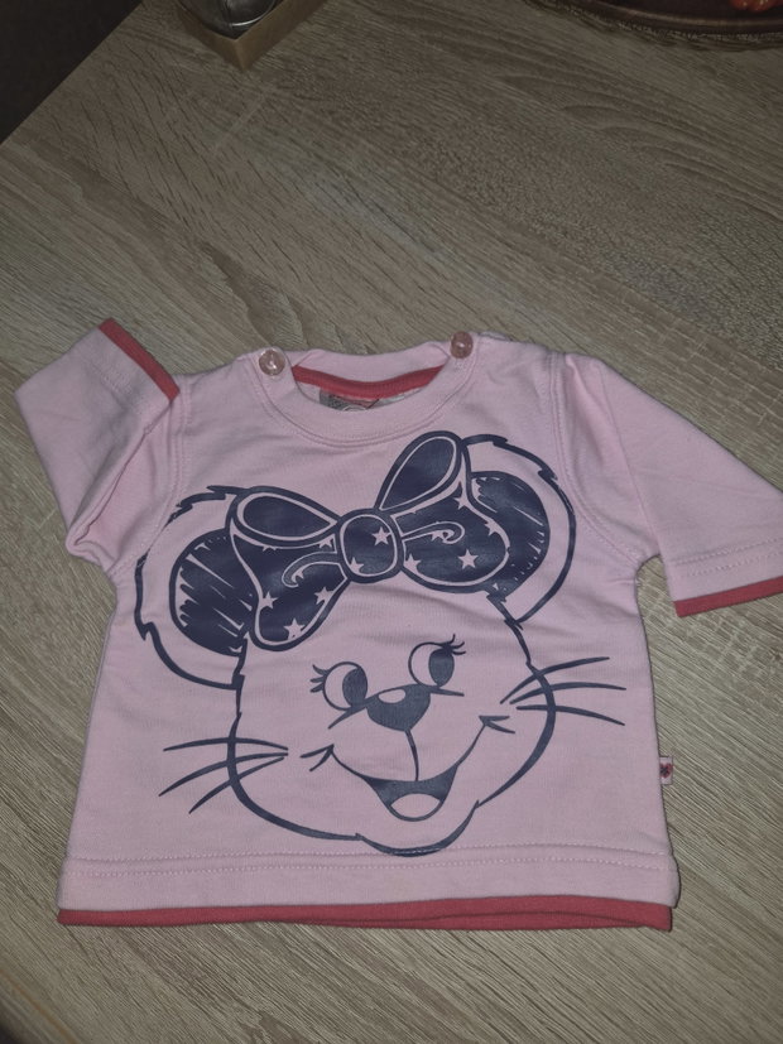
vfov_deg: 73.9
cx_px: 392
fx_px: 694
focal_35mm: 23
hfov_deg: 58.9
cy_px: 522
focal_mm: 5.4
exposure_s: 1/79
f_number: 1.8
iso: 25
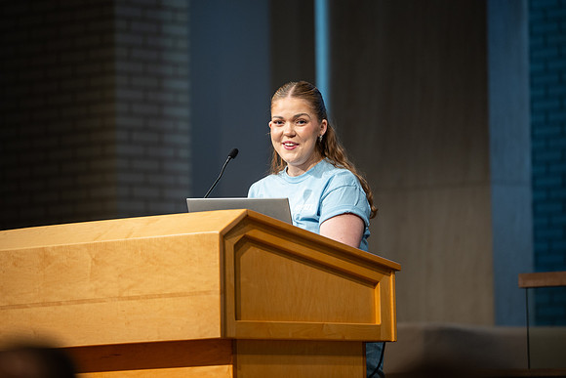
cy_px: 145
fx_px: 3879
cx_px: 291
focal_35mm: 247
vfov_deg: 5.6
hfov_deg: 8.3
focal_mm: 200
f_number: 2.8
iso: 320
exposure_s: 1/125
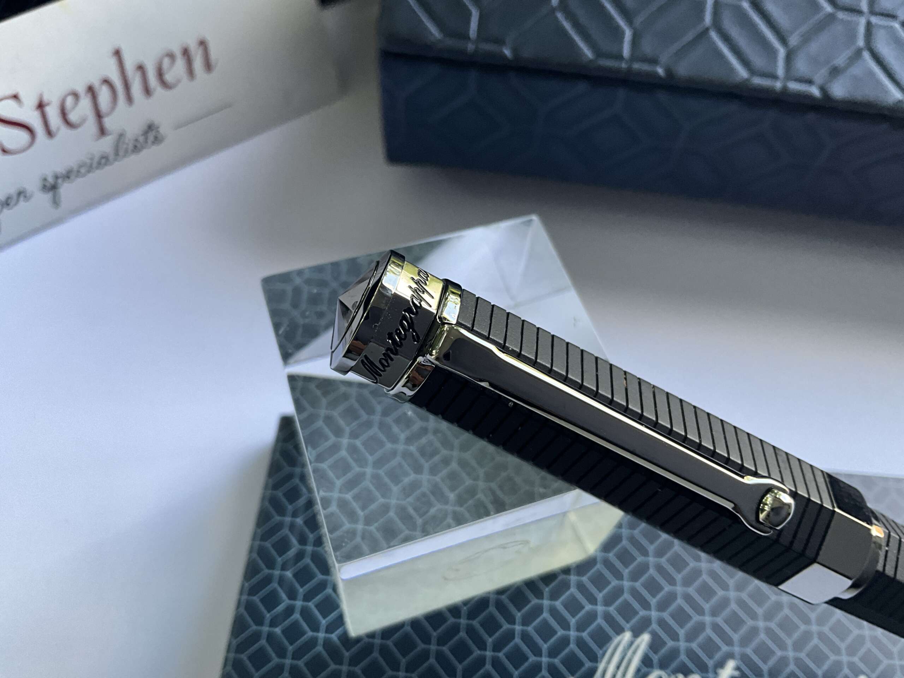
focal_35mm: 29
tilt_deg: -59.7
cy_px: 339
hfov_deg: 61.7
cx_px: 452
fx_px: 757
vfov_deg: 48.2
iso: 64
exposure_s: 1/122
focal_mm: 3
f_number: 1.8
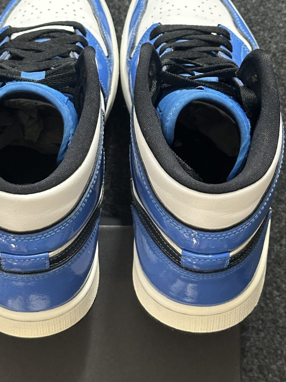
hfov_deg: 16.6
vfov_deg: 21.9
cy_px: 107
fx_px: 980
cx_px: 120
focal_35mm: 89
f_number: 1.78
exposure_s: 1/25
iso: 500
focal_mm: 6.86
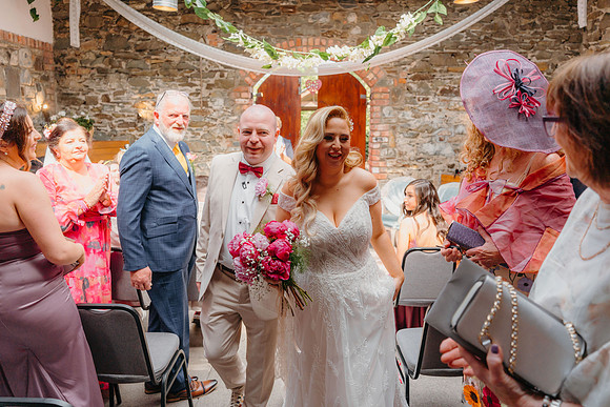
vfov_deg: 48.4
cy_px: 181
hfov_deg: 68.0
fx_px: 452
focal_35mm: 27
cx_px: 305
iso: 160
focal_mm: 24
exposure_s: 1/640
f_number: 2.8
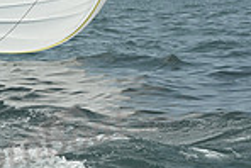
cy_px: -94
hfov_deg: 7.4
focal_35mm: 274
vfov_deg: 5.0
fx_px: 1912
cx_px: -151
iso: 320
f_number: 9
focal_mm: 70
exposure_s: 1/1250
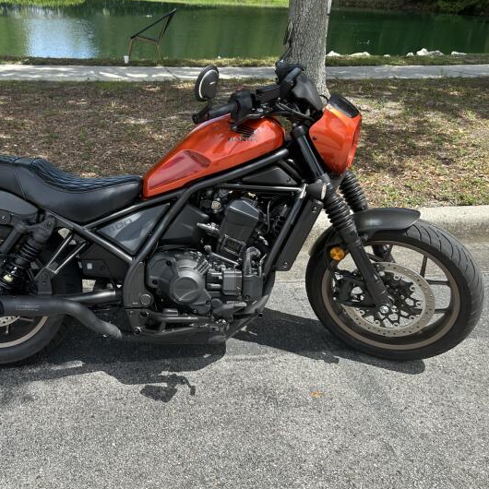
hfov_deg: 50.3
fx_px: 511
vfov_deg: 51.1
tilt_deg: -26.1
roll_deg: -1.0
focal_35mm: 32
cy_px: 248
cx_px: 169
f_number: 1.78
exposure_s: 1/1988
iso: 80
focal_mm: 6.86
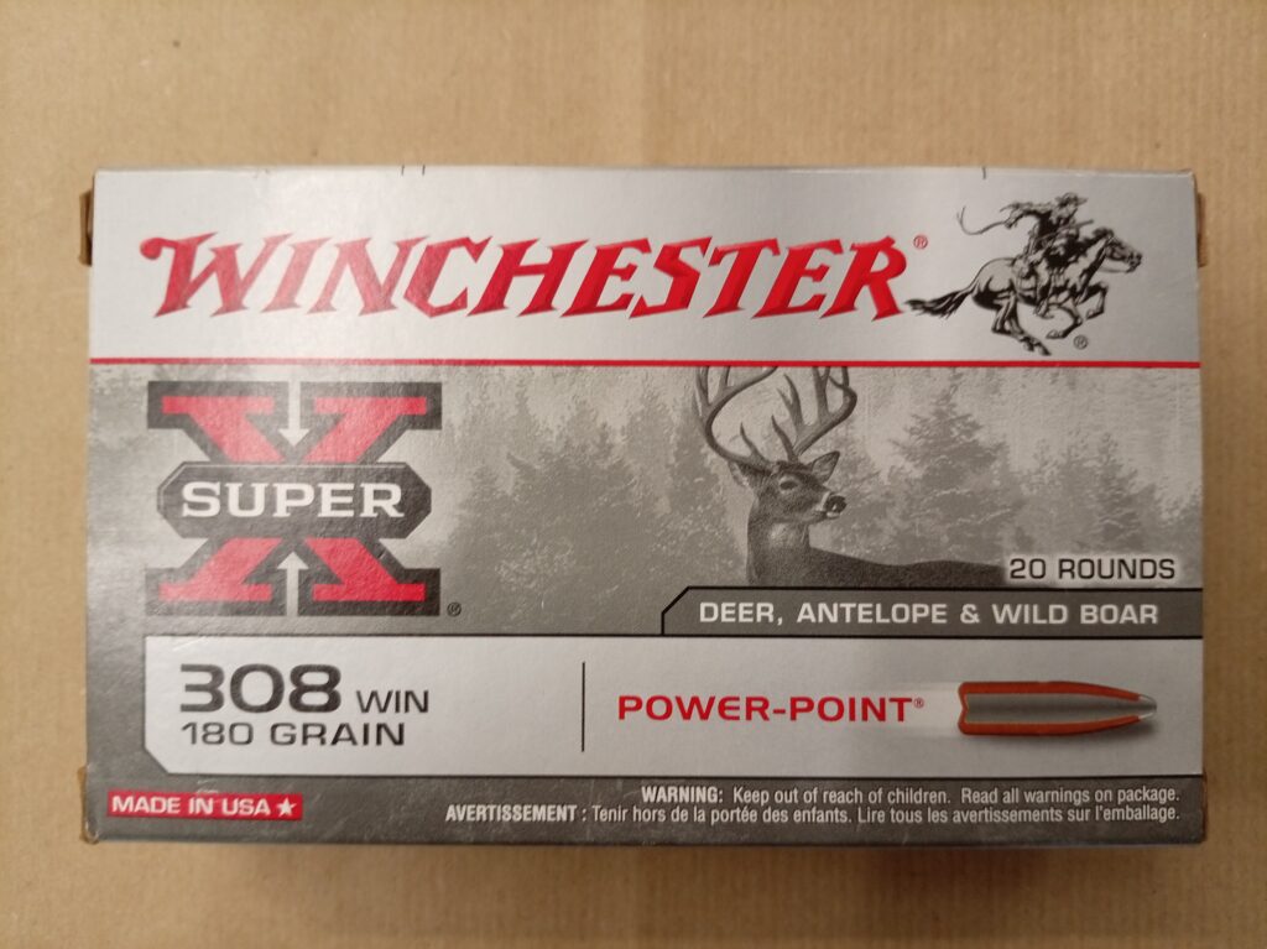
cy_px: 474
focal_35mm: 25
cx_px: 634
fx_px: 915
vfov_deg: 54.8
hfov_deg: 69.4
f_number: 1.8
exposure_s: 1/25
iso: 258
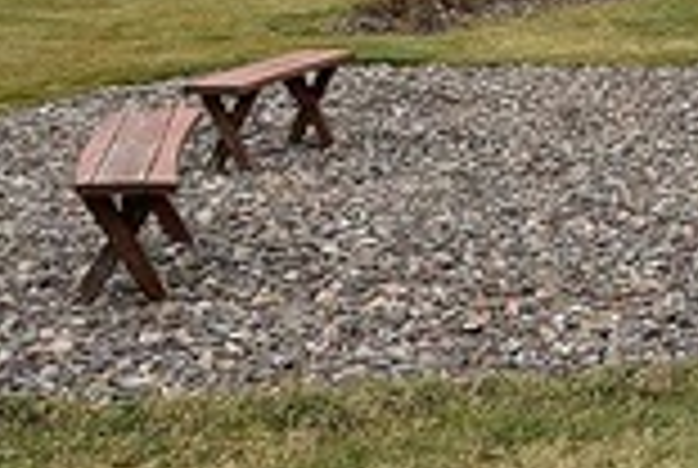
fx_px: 1438
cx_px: 901
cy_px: -266
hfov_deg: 24.0
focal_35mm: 74
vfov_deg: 16.6
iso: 200
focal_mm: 12
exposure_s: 1/160
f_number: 11
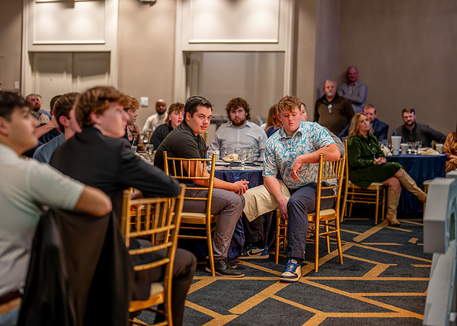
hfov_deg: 31.6
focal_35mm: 62
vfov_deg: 22.8
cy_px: 134
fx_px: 807
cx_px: 199
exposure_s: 1/400
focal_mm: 50
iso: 1600
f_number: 1.2
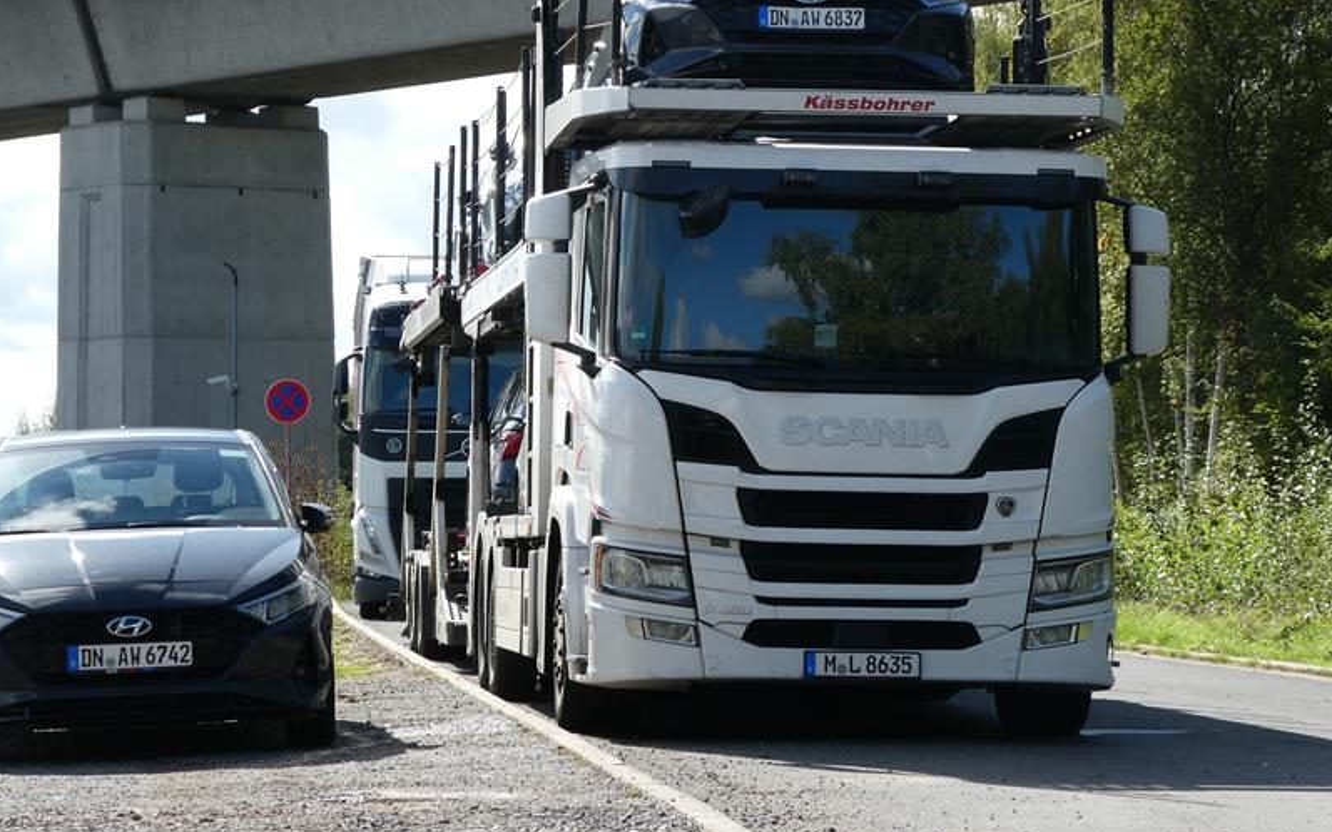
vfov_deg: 9.9
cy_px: 339
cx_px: 665
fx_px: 4791
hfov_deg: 15.8
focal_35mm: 132
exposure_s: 1/250
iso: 80
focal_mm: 22.3
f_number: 5.2
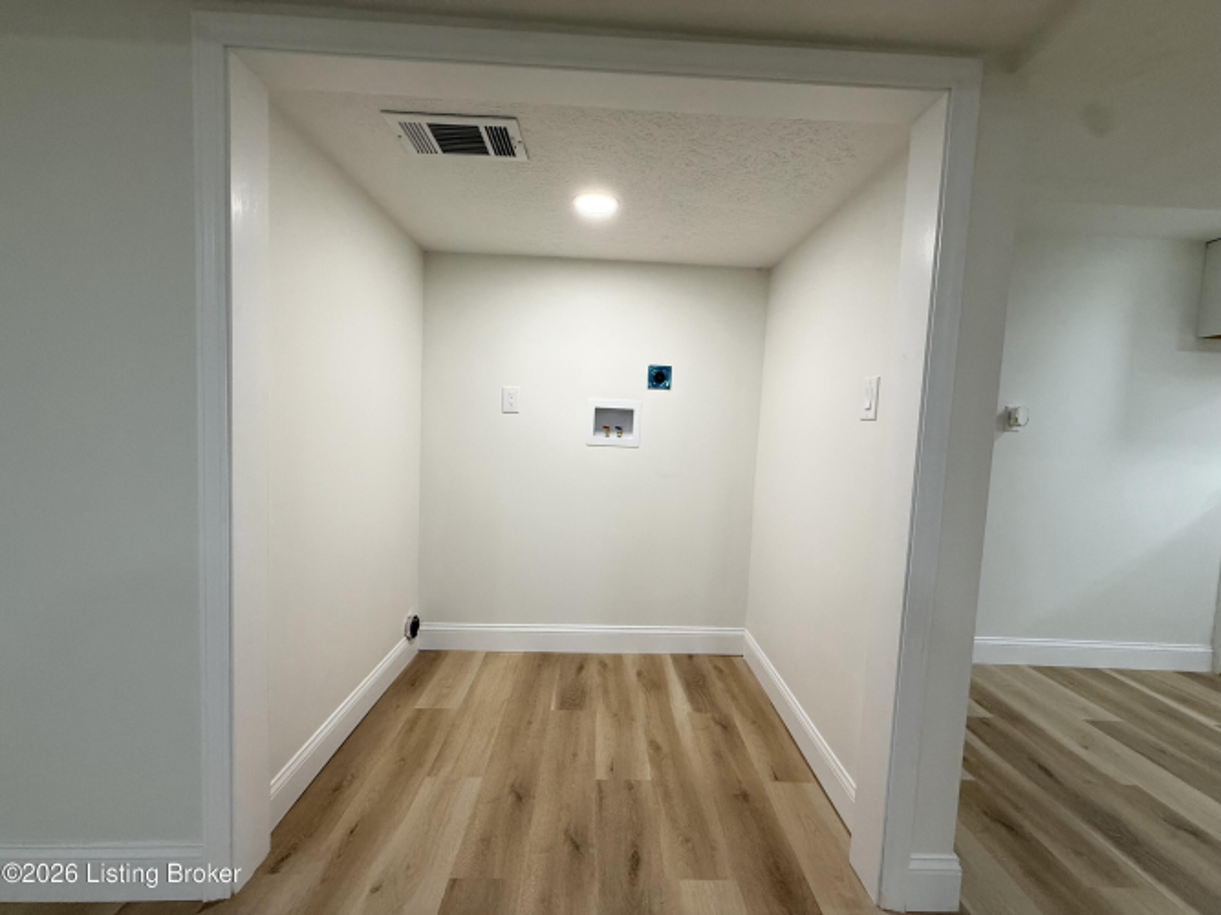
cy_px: 458
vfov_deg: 85.7
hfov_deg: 102.1
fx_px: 494
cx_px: 610
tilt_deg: -4.4
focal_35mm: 14
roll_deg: -2.6
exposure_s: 1/120
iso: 160
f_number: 2.2
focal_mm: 2.22
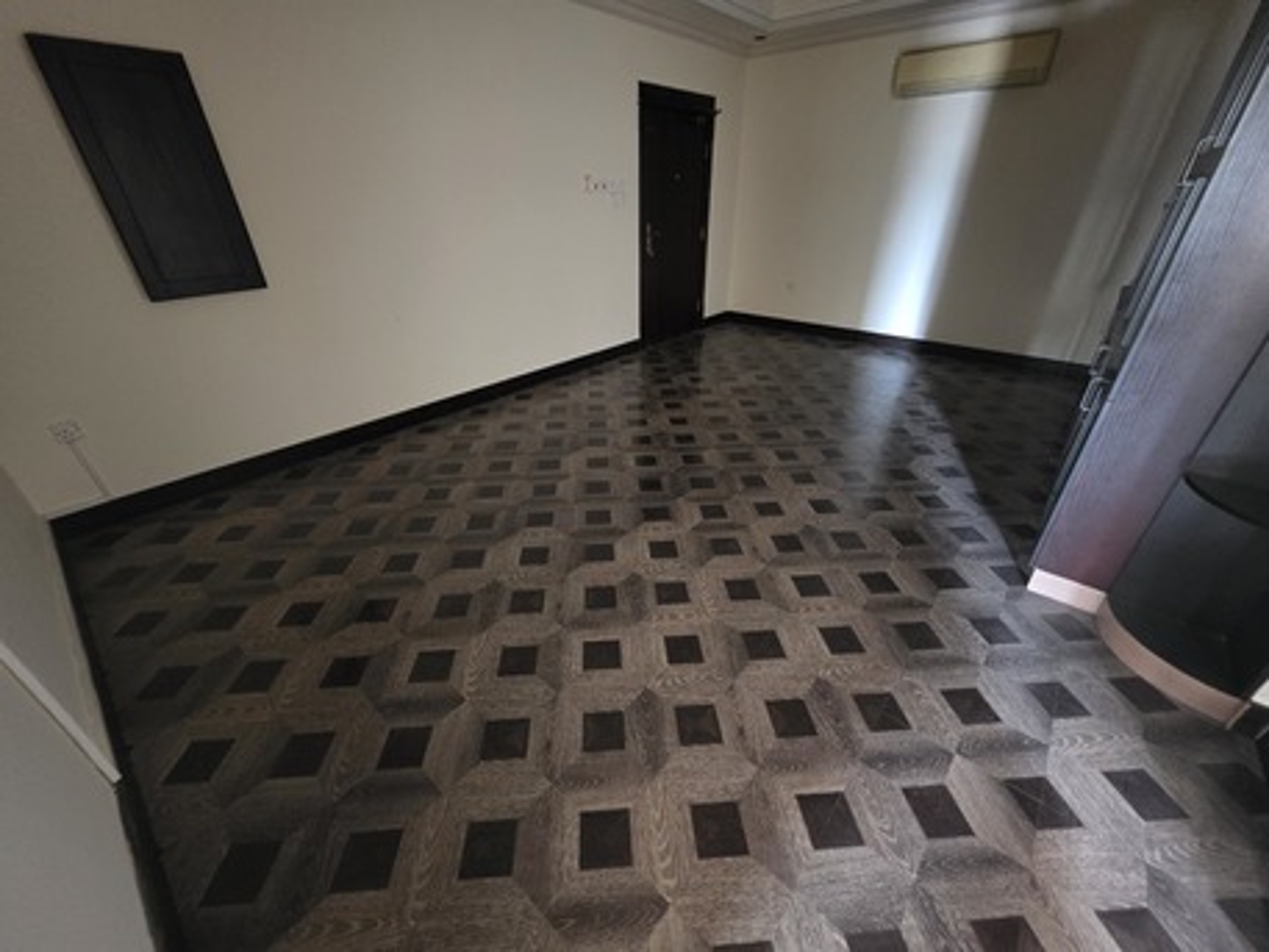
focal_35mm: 13
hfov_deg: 106.2
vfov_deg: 89.9
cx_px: 634
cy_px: 476
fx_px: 477
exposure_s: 1/25
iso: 1250
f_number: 1.9
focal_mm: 2.2
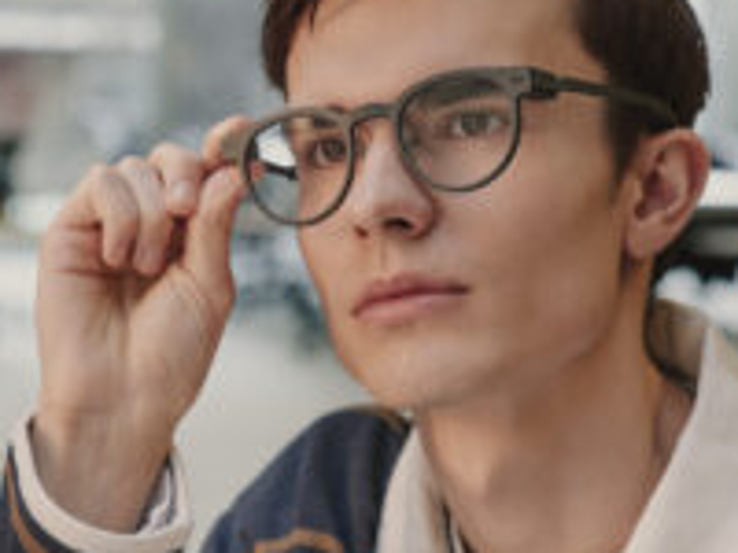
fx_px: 2452
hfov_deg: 17.1
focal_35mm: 115
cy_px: 371
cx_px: 380
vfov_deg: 12.9
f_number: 4
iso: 500
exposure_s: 1/125
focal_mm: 58.6
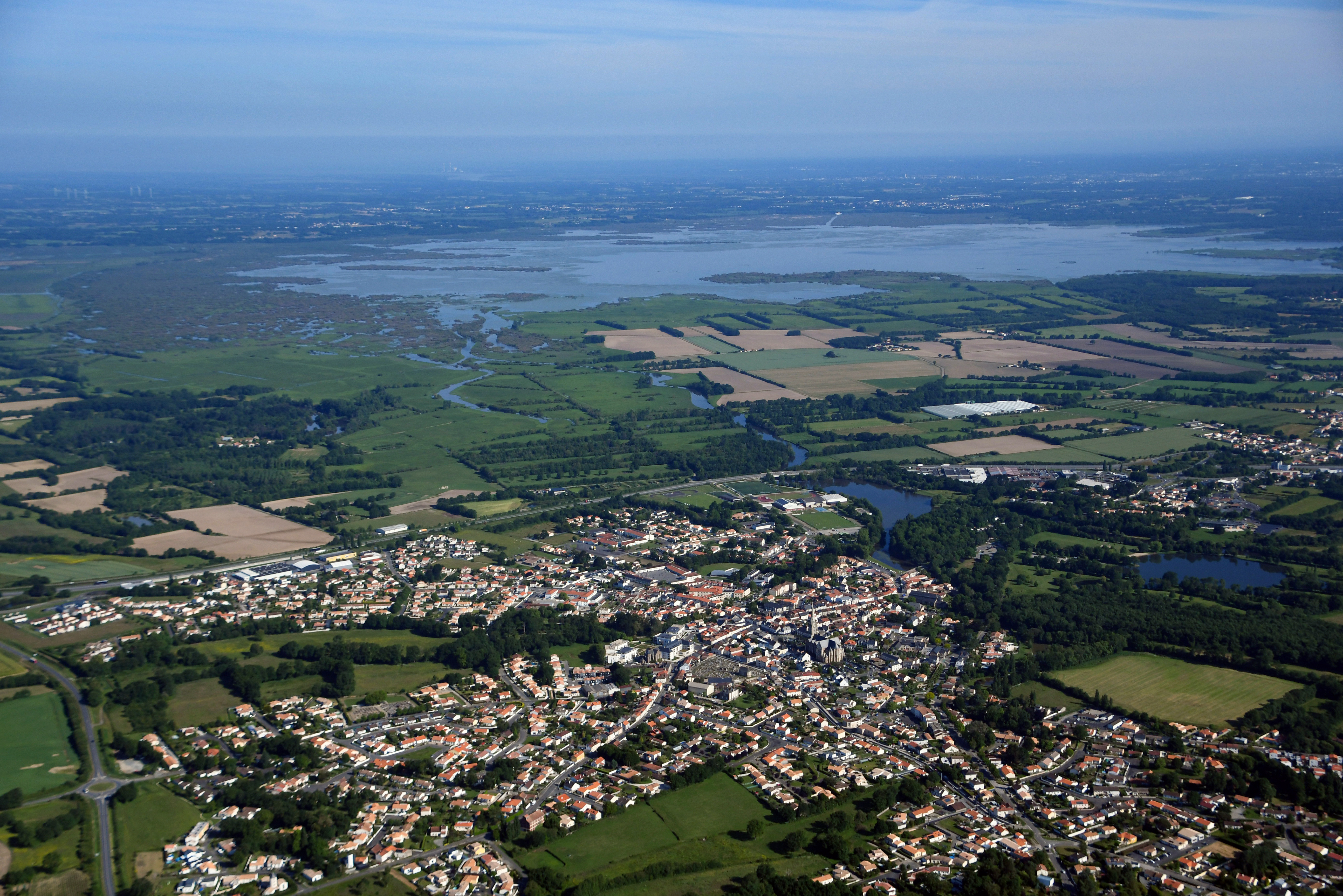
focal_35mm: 42
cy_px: 448
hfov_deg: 46.4
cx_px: 672
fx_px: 1567
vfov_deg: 31.9
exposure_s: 1/5000
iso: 320
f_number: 4
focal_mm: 28
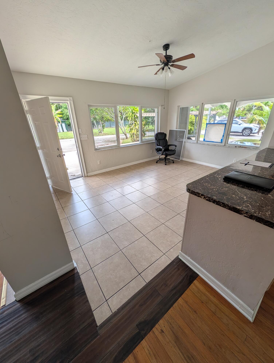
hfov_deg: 94.6
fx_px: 126
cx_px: 137
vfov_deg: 110.5
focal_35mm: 12
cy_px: 182
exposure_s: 1/281
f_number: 1.7
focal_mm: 2.02
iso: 49
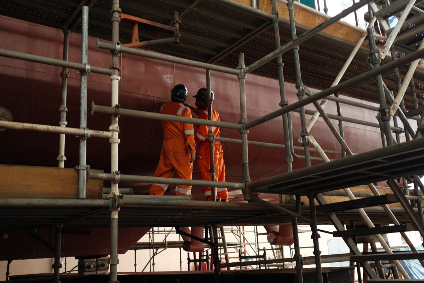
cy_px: 122
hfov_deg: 48.4
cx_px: 226
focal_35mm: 40
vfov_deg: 33.3
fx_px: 471
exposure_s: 1/180
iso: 250
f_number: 2
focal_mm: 23
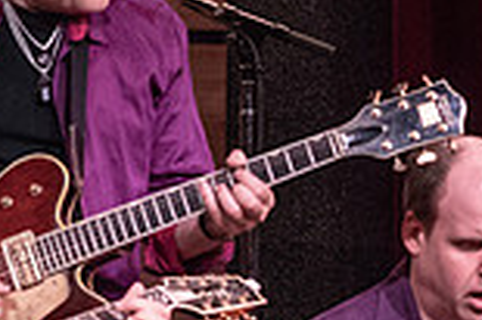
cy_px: 166
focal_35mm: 900
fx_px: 12037
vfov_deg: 1.5
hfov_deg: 2.3
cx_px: 781
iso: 6400
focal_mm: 240
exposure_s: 1/100
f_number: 8
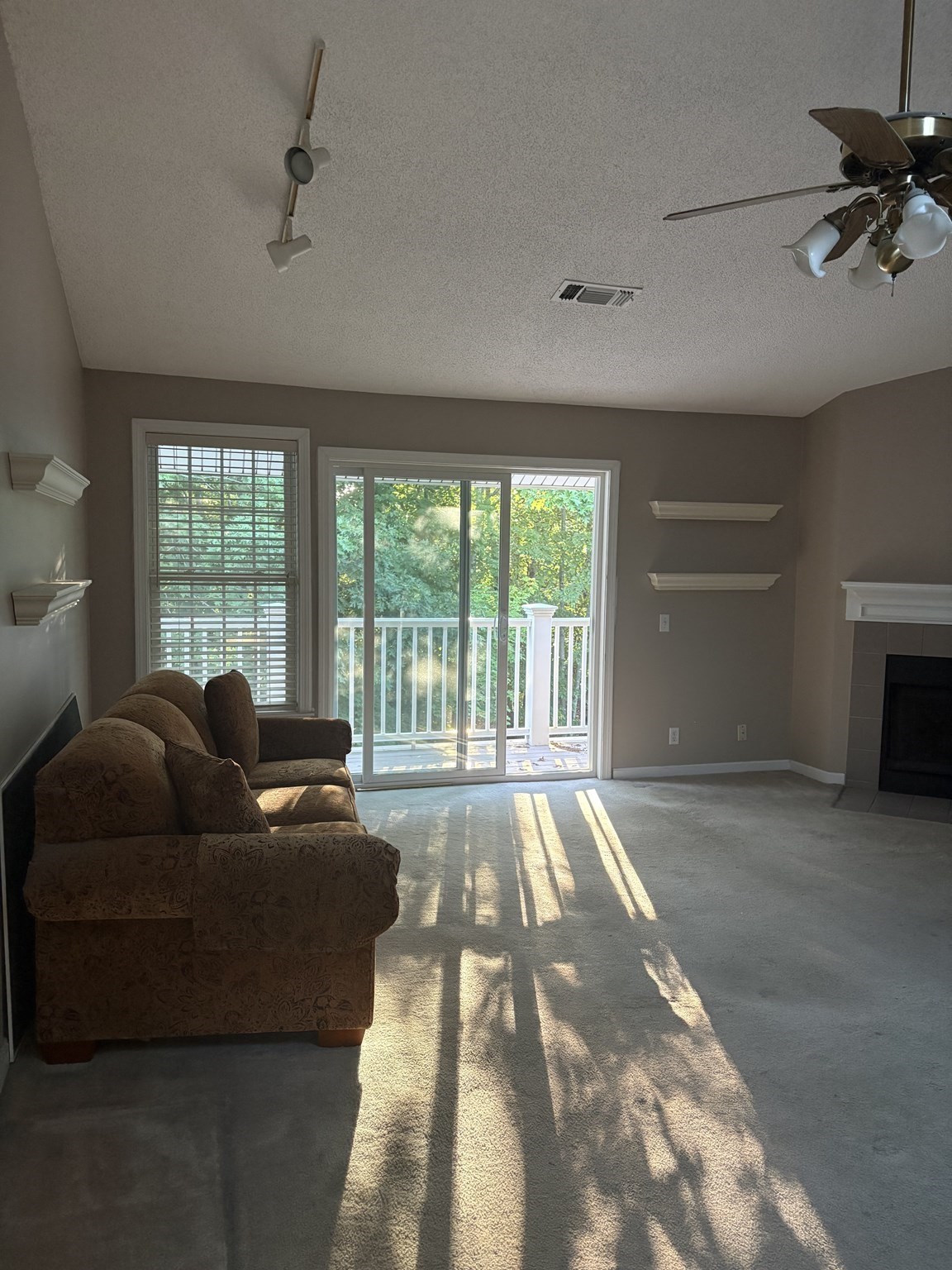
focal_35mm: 26
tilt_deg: -4.1
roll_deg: -0.8
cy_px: 635
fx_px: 953
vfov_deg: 67.3
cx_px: 476
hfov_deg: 53.1
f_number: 1.6
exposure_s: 1/60
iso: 320
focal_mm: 5.96
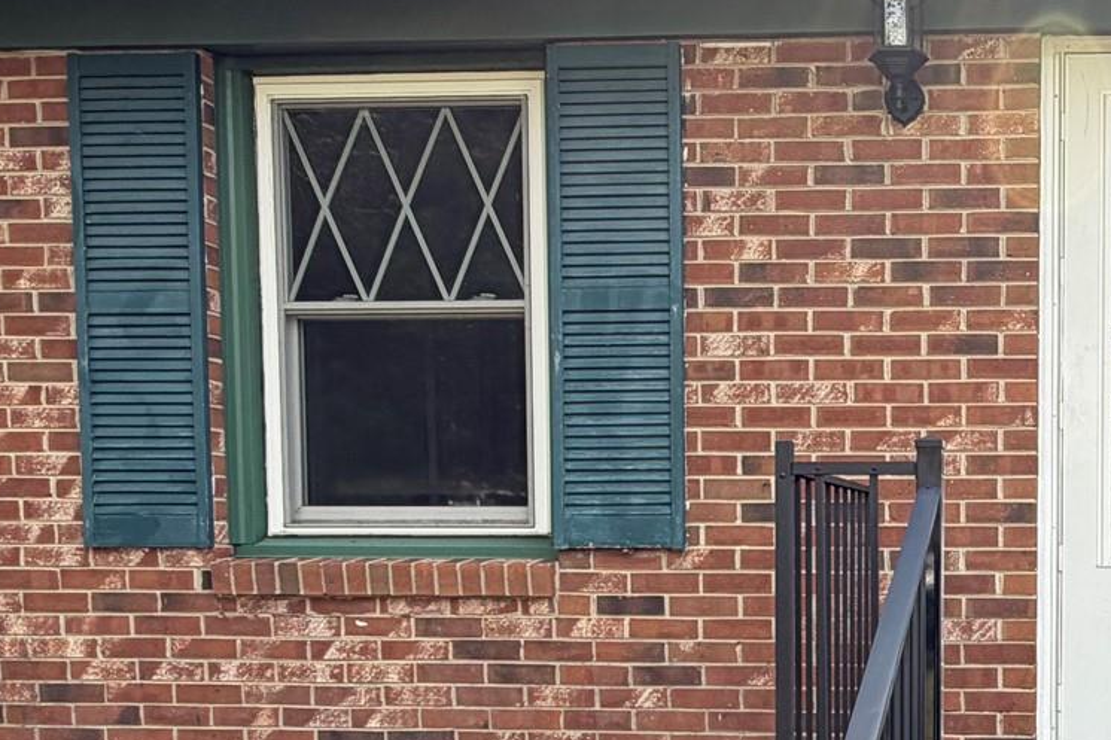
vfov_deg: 32.4
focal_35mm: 40
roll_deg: -0.1
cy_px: 606
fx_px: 1234
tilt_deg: -2.8
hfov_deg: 43.7
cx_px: 1025
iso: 50
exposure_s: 1/193
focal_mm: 2.22
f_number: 2.2
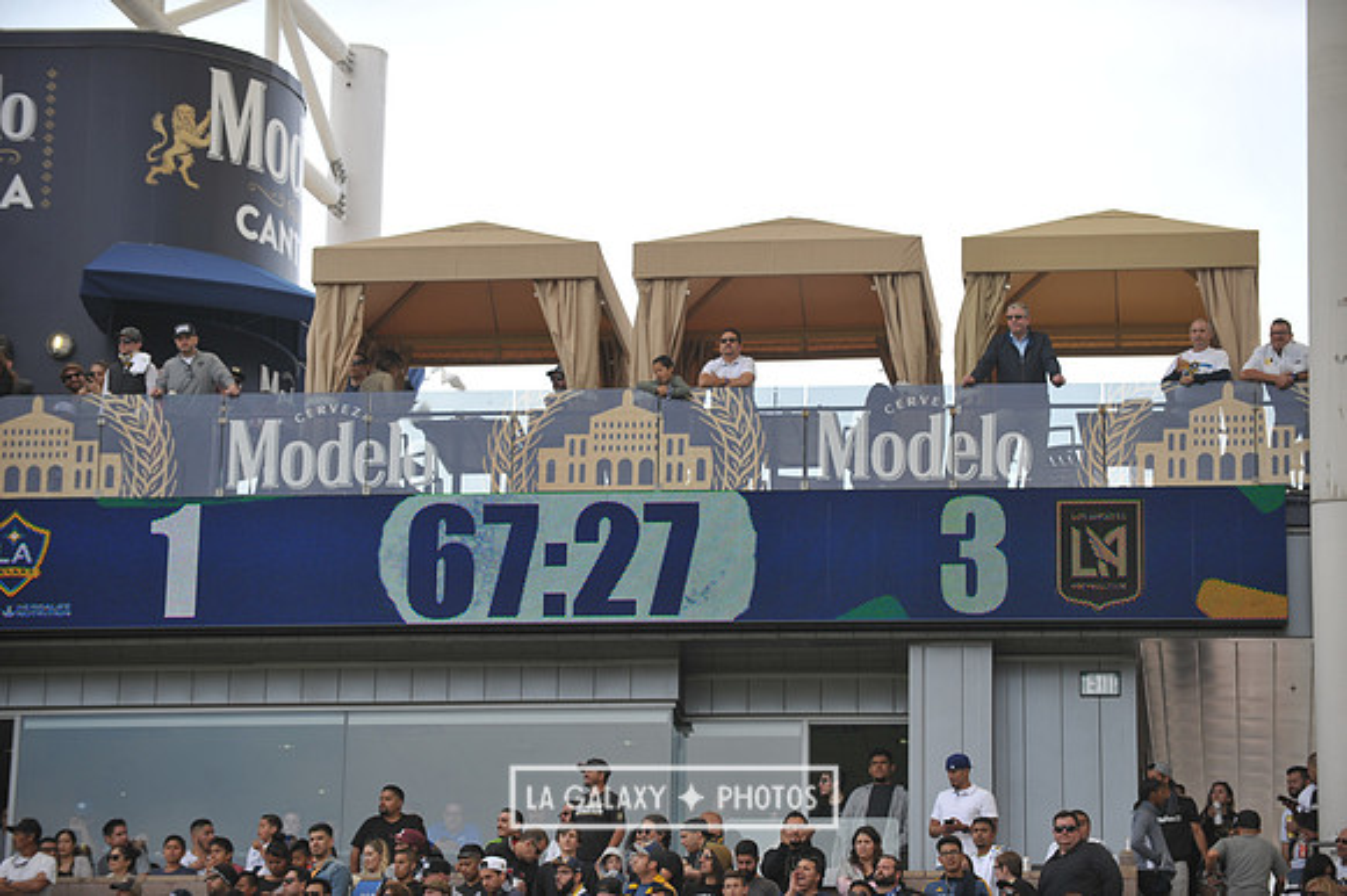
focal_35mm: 135
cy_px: 448
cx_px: 674
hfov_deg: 15.2
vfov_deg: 10.1
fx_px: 5048
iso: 320
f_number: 3.5
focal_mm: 135
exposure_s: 1/2000
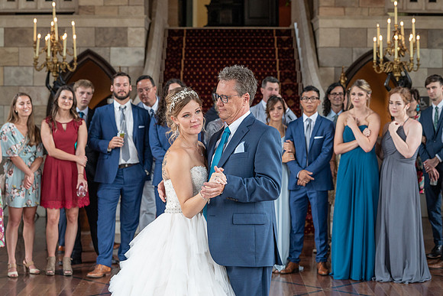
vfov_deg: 16.6
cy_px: 145
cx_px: 226
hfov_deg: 24.7
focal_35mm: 82
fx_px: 1011
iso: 1000
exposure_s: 1/250
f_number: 5
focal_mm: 80
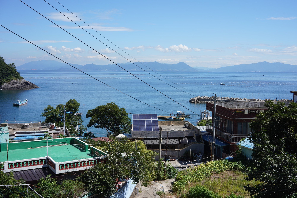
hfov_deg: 54.4
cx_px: 148
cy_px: 99
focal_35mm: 35
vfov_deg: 37.9
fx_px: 289
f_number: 13
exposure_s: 1/100
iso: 100
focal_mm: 35
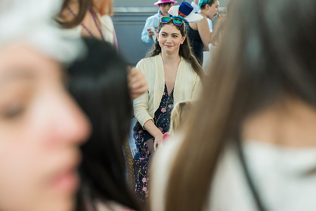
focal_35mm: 81
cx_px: 158
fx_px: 711
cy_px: 106
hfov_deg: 25.1
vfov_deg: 16.9
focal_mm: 81
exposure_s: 1/200
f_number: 4.5
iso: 800
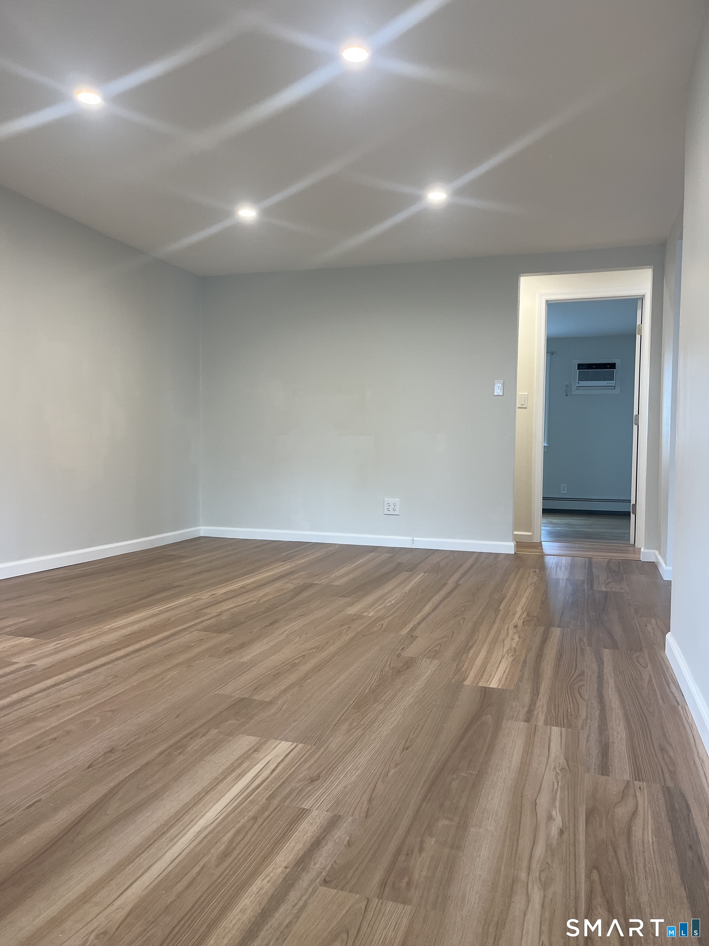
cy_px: 473
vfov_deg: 67.3
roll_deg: -0.9
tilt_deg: -2.3
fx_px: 710
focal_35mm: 26
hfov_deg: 53.1
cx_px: 354
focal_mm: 5.1
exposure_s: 1/120
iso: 125
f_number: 1.6
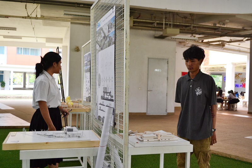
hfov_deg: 49.6
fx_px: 273
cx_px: 126
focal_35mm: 39
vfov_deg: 34.2
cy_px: 84
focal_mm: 26
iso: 280
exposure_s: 1/100
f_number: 5
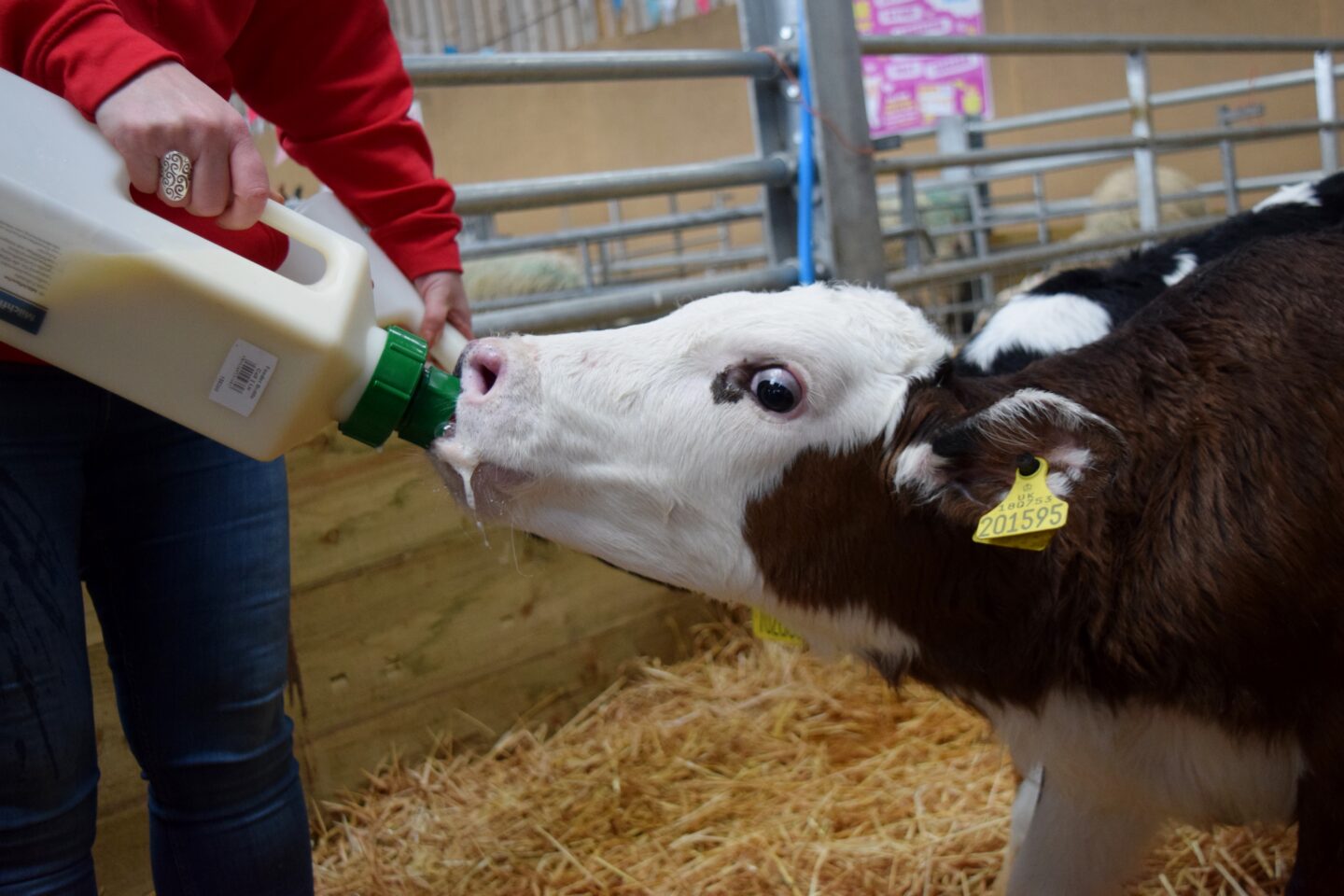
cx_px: 672
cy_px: 448
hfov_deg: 46.4
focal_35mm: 42
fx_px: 1568
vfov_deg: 31.9
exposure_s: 1/500
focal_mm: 28
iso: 1400
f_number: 4.2
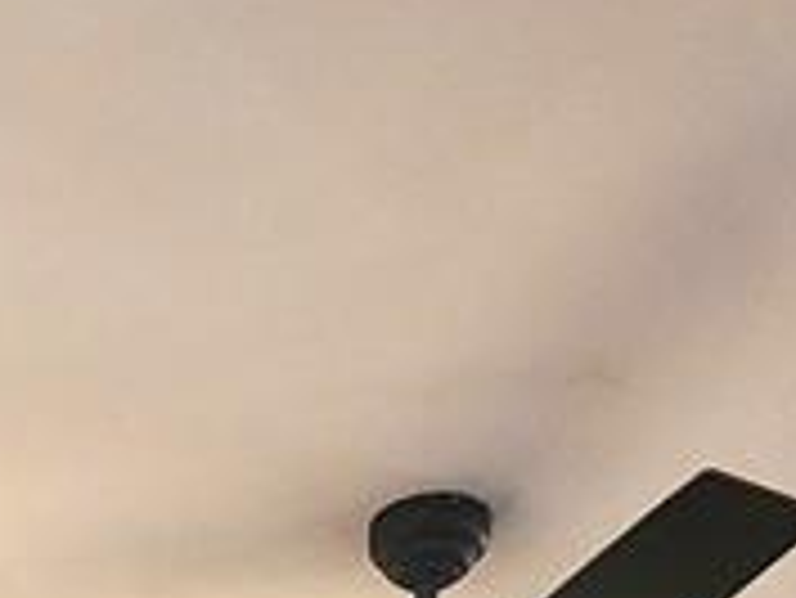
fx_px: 1726
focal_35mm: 75
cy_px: 1529
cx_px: -117
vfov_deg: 13.2
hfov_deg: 24.0
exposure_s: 1/60
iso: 400
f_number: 2.2
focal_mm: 2.2
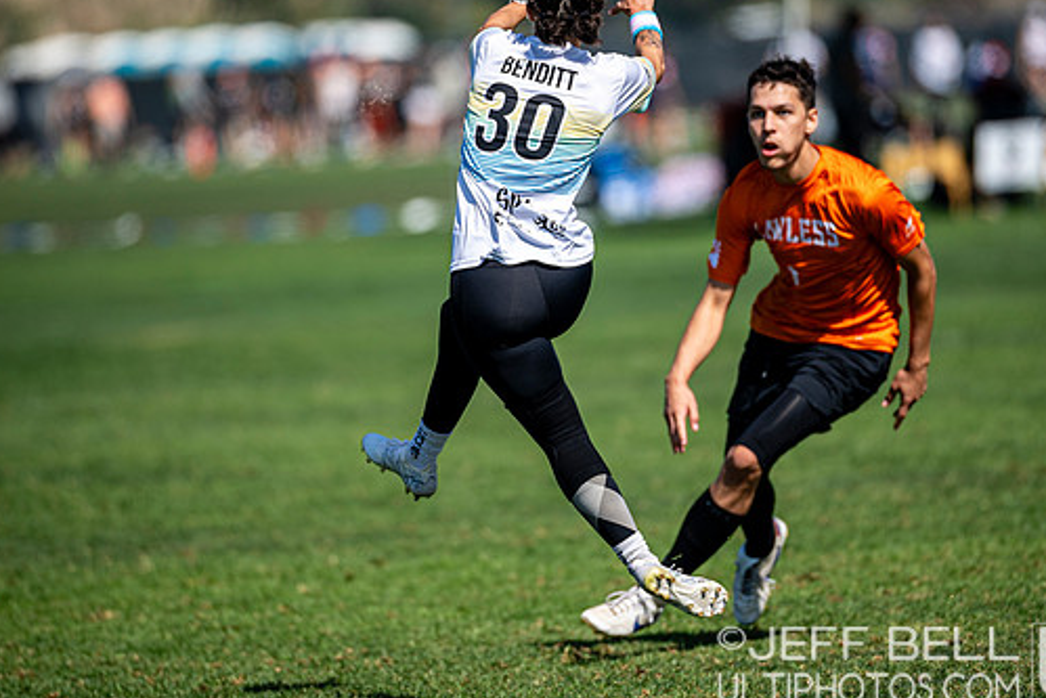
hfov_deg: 4.9
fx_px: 12264
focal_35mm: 422
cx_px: 579
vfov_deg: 3.3
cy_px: 238
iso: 125
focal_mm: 300
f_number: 3.2
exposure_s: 1/2500
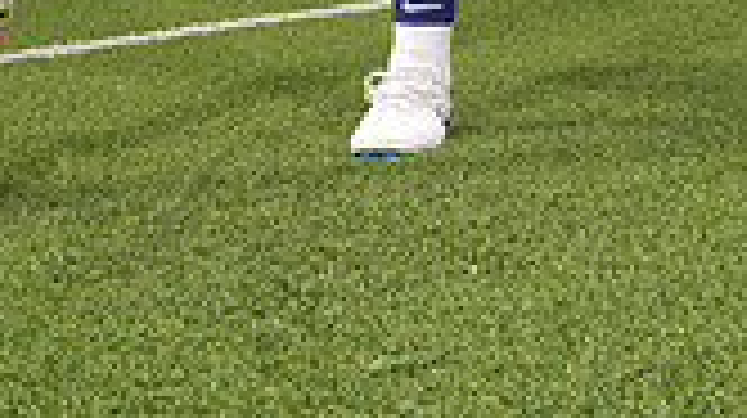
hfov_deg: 19.8
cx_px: 378
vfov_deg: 9.9
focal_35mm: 108
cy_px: -580
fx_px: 2137
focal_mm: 38
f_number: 7.1
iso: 80
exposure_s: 1/200
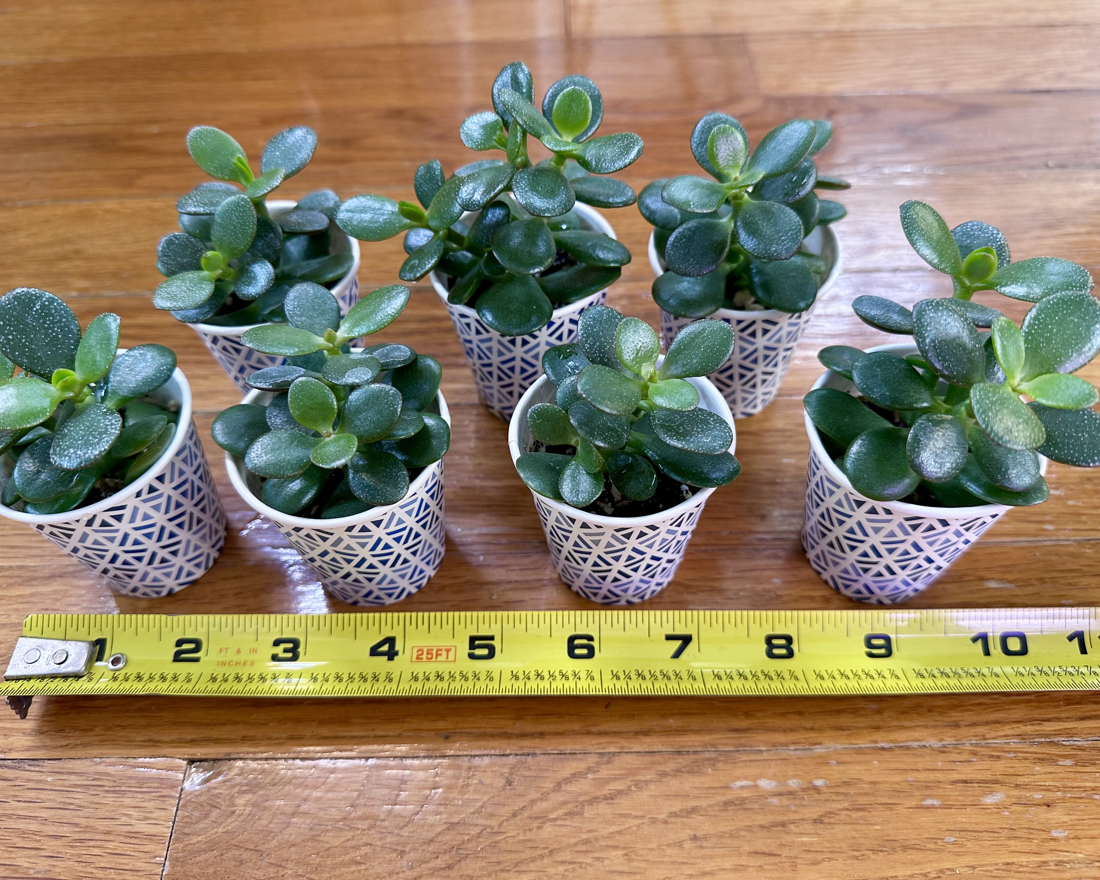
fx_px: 846
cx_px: 550
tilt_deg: -51.1
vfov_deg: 54.9
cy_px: 431
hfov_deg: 66.0
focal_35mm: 26
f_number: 1.78
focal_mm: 6.86
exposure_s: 1/60
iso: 160
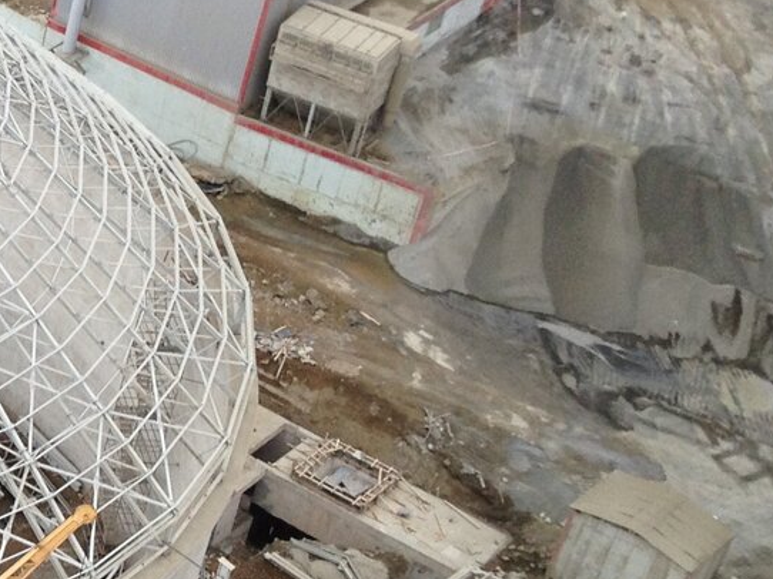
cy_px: 358
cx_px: -462
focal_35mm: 124
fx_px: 2768
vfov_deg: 11.9
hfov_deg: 14.6
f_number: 2.4
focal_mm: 4.28
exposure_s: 1/497
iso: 50
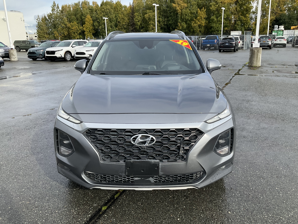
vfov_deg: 48.2
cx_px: 149
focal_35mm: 29
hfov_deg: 61.7
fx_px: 250
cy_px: 112
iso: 25
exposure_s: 1/657
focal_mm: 3
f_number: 1.8
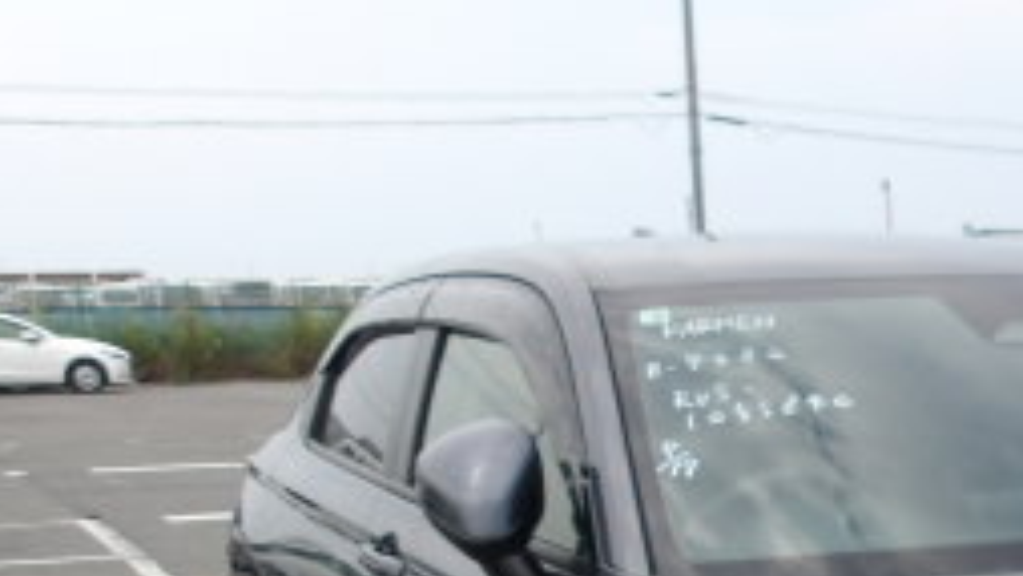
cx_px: 1156
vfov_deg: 15.4
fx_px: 2008
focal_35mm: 74
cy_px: 789
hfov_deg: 26.1
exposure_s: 1/869
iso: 100
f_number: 3
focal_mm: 4.9
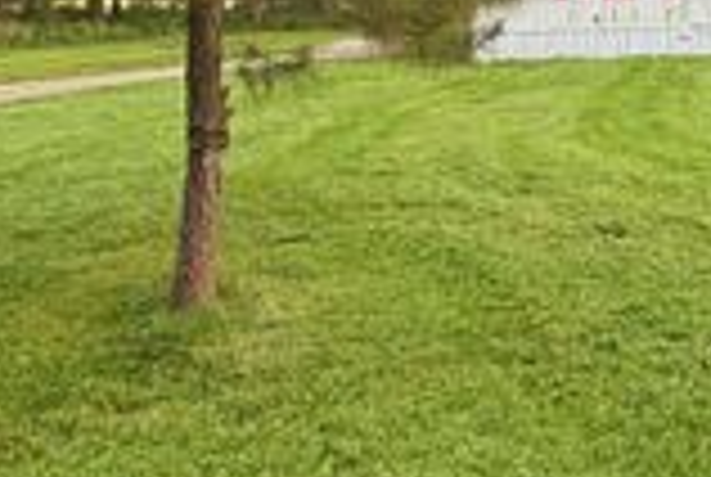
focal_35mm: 46
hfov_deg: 31.4
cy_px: 97
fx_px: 910
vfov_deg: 28.7
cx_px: 954
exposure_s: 1/121
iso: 64
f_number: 2.2
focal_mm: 2.2
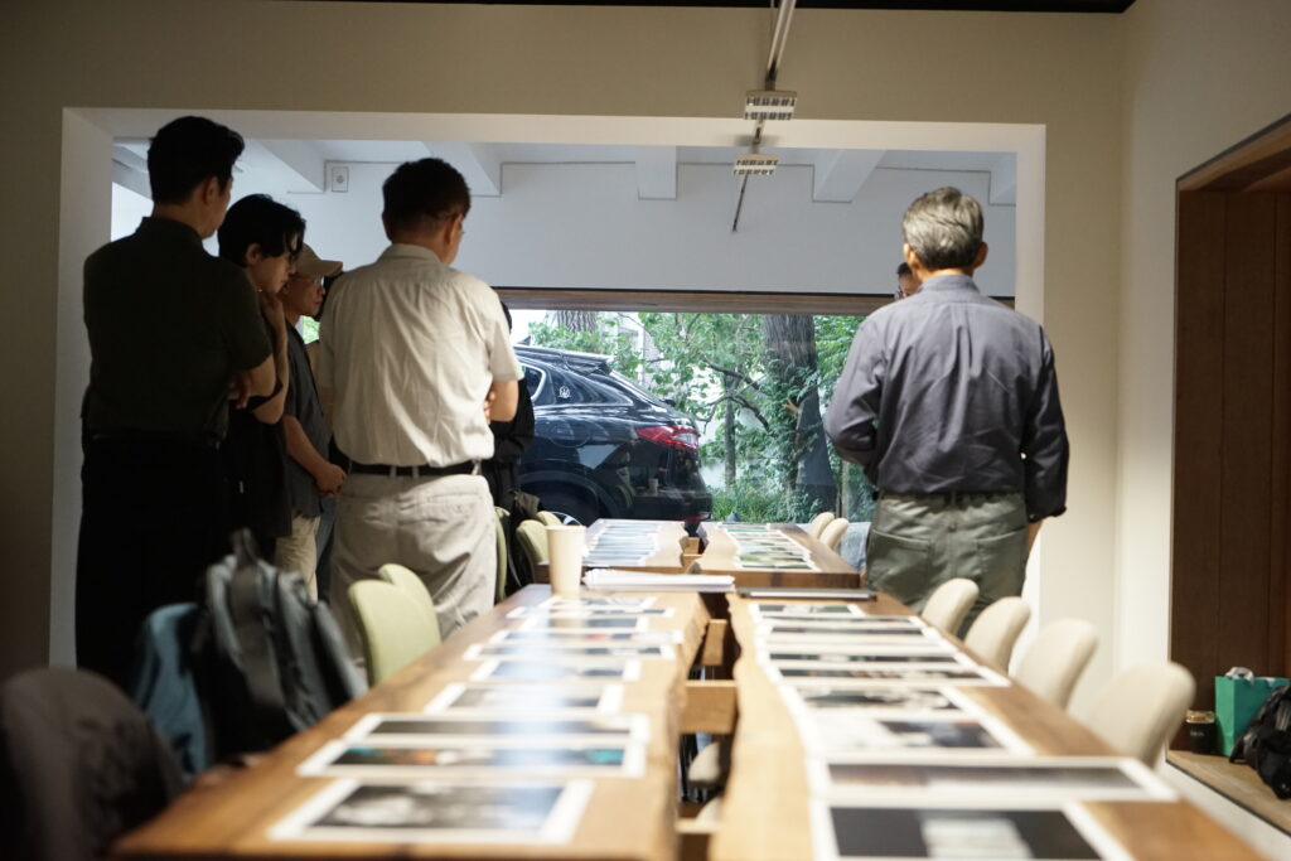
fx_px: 2044
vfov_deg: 23.8
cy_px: 430
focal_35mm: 57
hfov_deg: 35.0
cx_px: 646
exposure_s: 1/80
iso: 3200
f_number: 4.5
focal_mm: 57
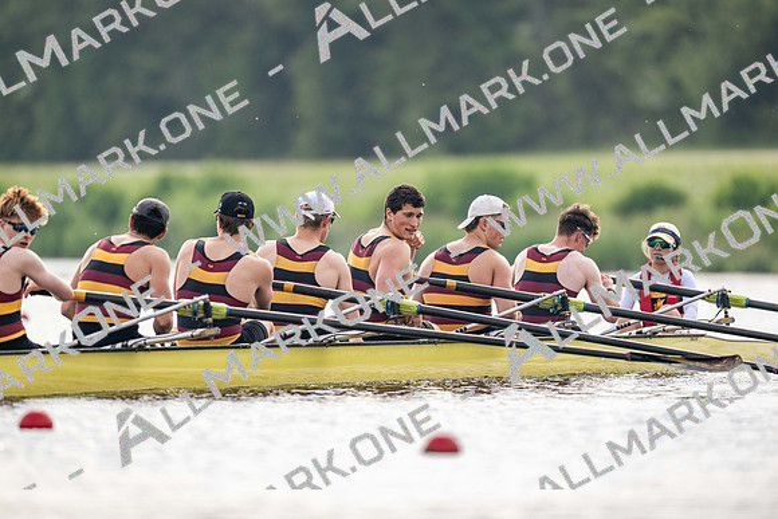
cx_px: 389
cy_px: 260
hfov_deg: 3.4
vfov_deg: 2.3
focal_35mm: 600
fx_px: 12969
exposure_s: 1/2500
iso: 450
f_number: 4
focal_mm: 600
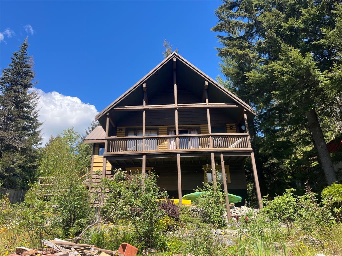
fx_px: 257
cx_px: 171
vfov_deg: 53.1
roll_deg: +2.9
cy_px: 128
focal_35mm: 26
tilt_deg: +25.1
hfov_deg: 67.3
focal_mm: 5.1
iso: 50
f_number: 1.6
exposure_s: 1/1441
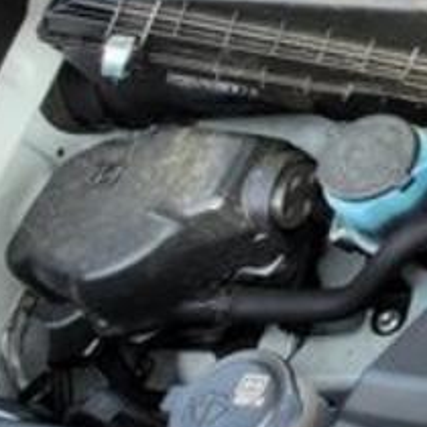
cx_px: 866
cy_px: -94
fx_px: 782
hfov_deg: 18.6
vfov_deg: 26.8
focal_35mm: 56
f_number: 2.2
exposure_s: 1/237
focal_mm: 1.74
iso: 40
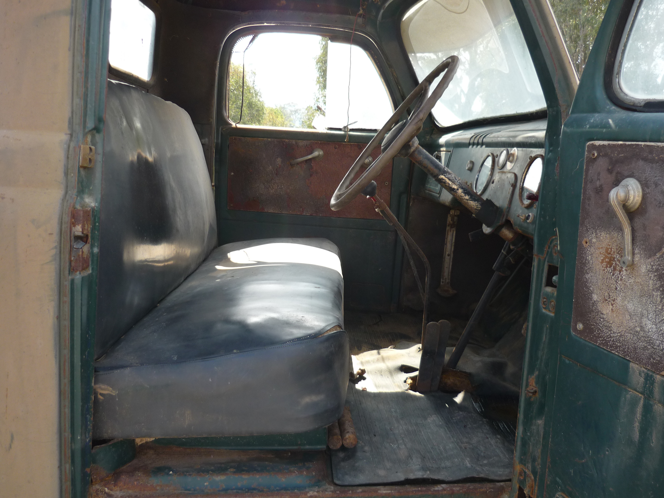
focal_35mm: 33
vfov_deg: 42.9
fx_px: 633
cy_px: 249
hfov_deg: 55.4
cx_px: 332
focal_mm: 5.5
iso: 100
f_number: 2.8
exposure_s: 1/250
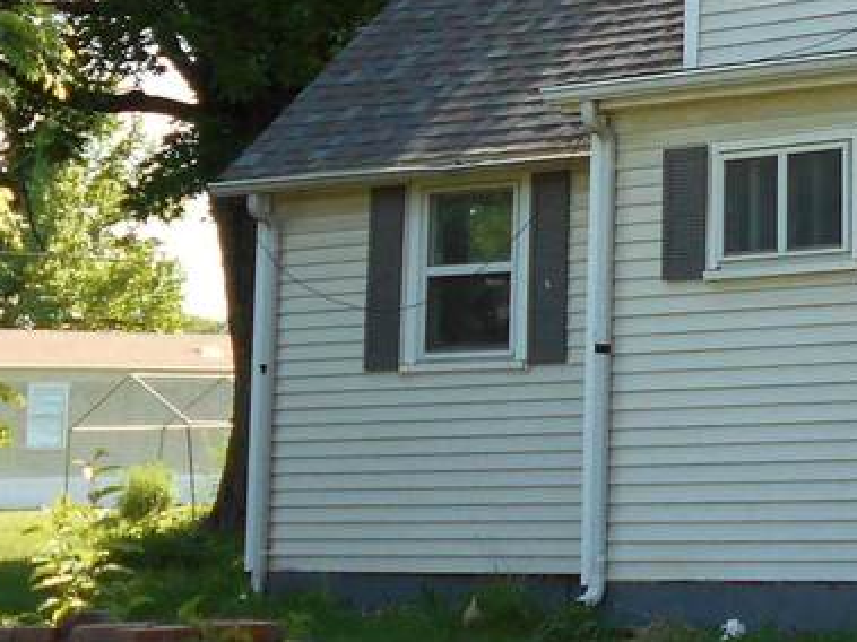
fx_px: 2673
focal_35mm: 108
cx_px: 1230
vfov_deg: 13.4
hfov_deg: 16.8
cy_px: -95
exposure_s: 1/250
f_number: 3.6
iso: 80
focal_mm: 5.8
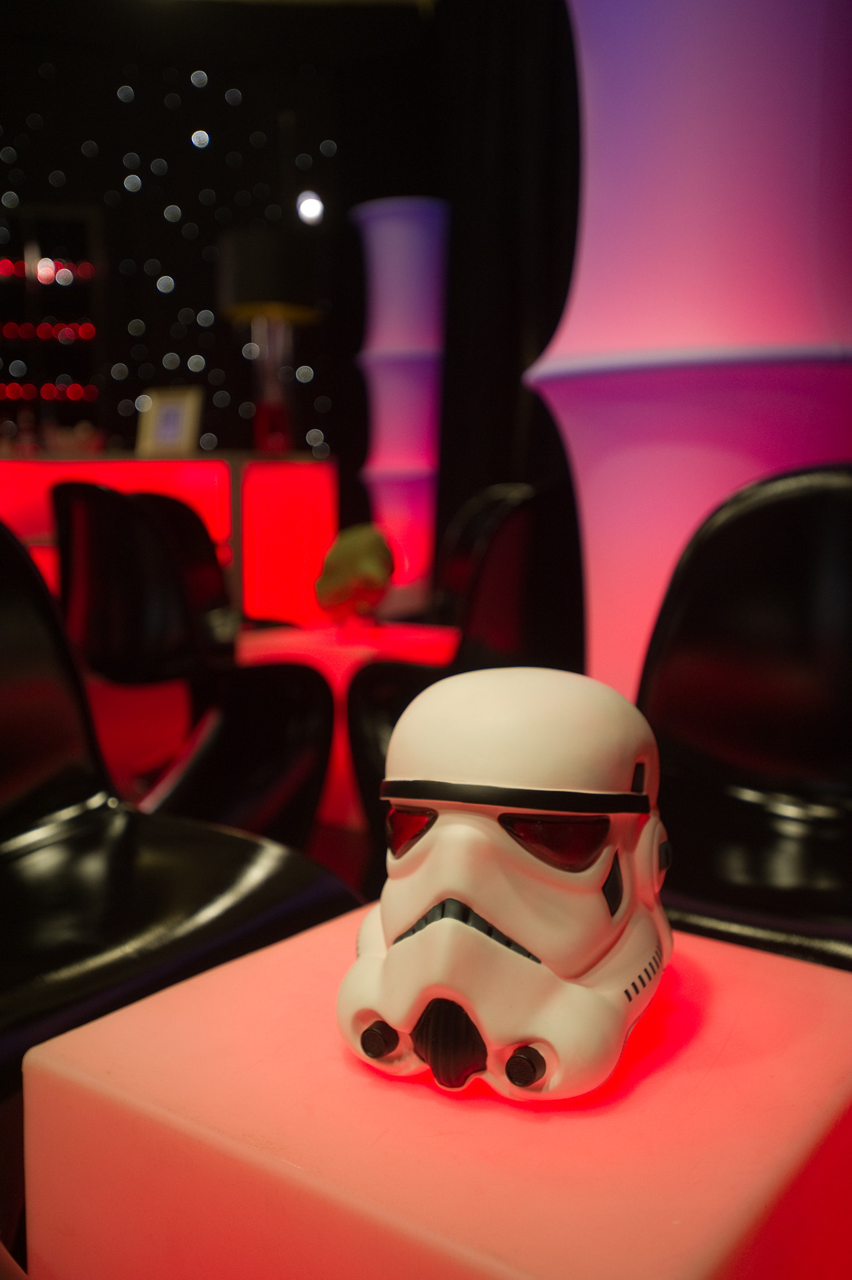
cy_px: 640
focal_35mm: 35
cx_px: 426
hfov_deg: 37.8
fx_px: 1244
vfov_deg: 54.5
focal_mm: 35
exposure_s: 1/100
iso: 1400
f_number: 2.8
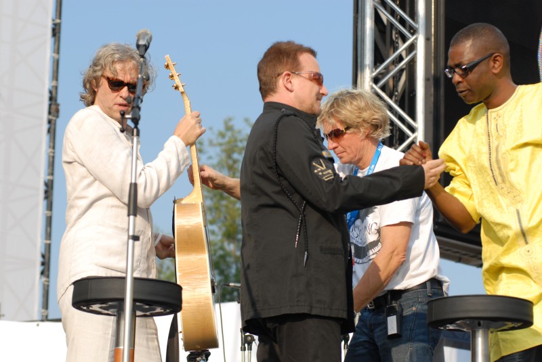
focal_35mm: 120
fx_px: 1808
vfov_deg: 11.4
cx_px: 271
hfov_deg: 17.0
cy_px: 181
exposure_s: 1/750
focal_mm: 80
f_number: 5
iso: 200
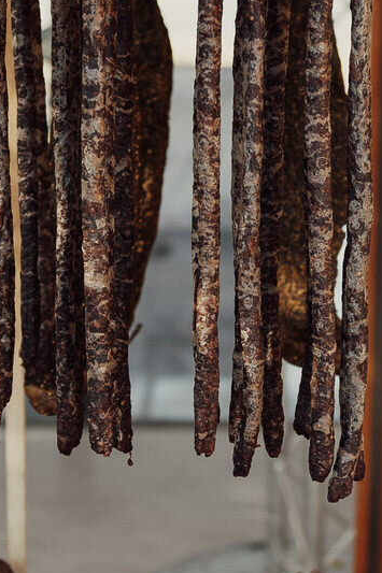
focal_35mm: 105
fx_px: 1672
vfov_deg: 19.5
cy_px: 304
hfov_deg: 13.0
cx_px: 178
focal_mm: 35
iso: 160
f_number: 2.8
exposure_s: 1/500
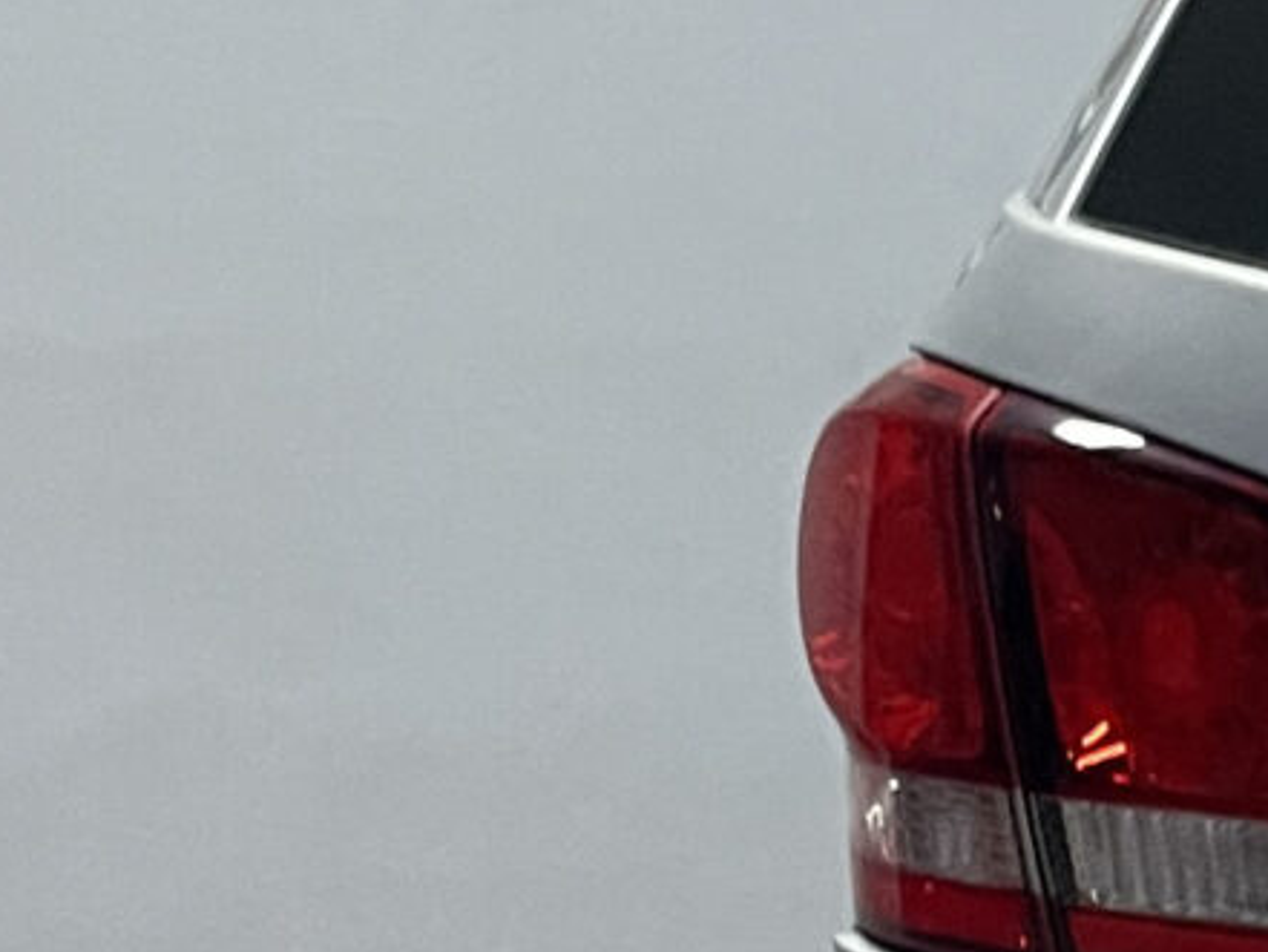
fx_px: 5313
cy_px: 912
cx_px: 2102
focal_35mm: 145
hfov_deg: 12.7
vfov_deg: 10.2
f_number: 1.6
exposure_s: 1/50
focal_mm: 5.1
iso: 320
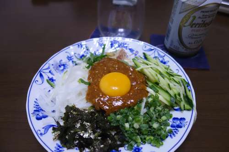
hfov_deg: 65.5
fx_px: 178
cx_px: 114
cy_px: 76
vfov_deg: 46.4
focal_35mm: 28
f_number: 1.8
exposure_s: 1/100
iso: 800
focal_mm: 10.4
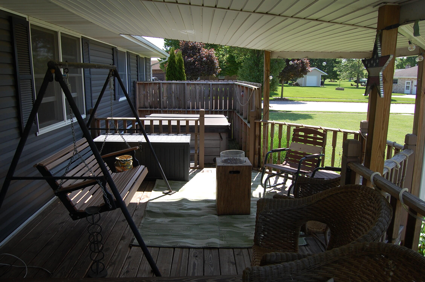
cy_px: 141
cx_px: 212
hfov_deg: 67.5
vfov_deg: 47.8
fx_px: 318
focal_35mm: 27
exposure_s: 1/250
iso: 200
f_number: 8
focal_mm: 18
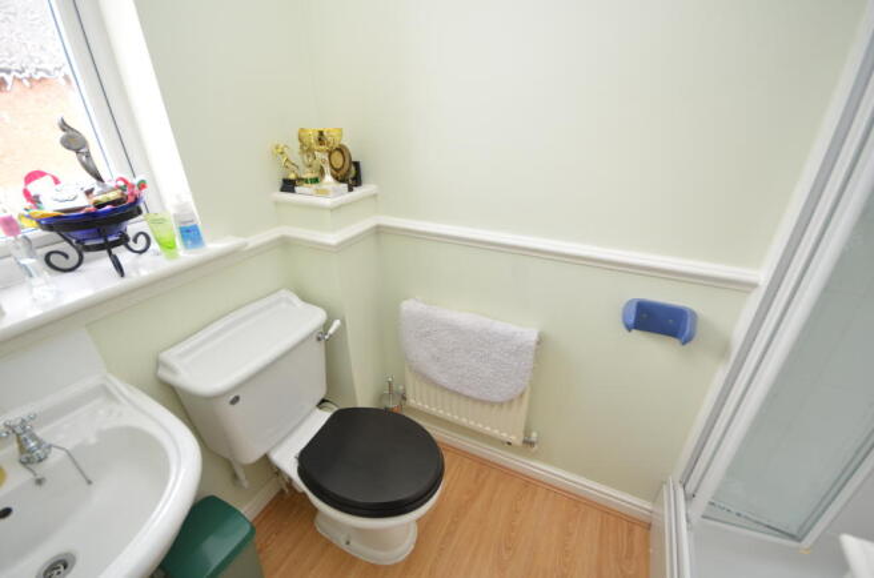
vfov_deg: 77.0
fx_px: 363
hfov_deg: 100.5
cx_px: 437
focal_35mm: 15
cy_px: 289
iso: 500
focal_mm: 10
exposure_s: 1/60
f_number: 6.3
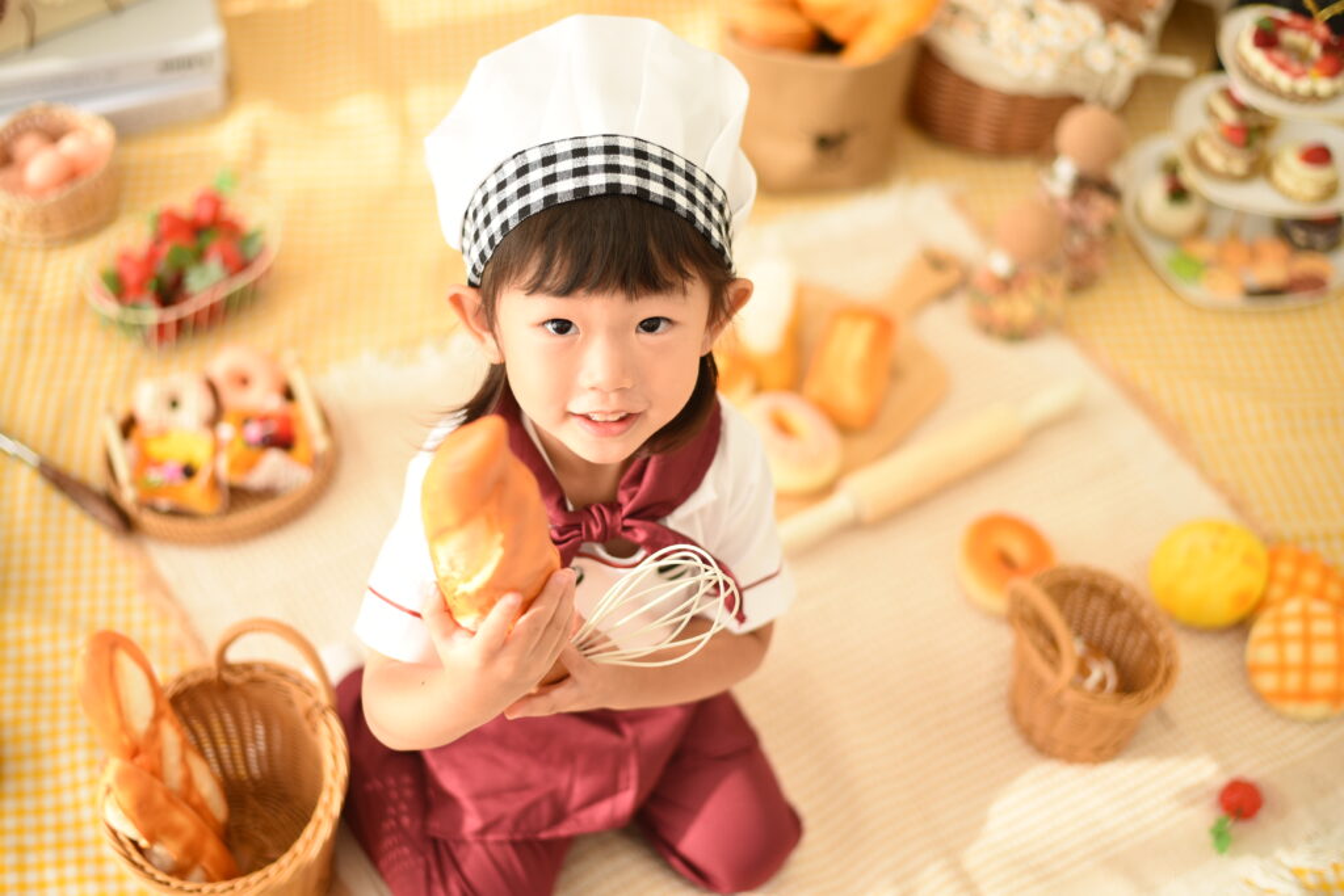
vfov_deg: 27.0
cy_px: 448
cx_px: 672
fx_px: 1867
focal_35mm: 50
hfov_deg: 39.6
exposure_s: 1/320
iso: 200
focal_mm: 50
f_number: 2.2
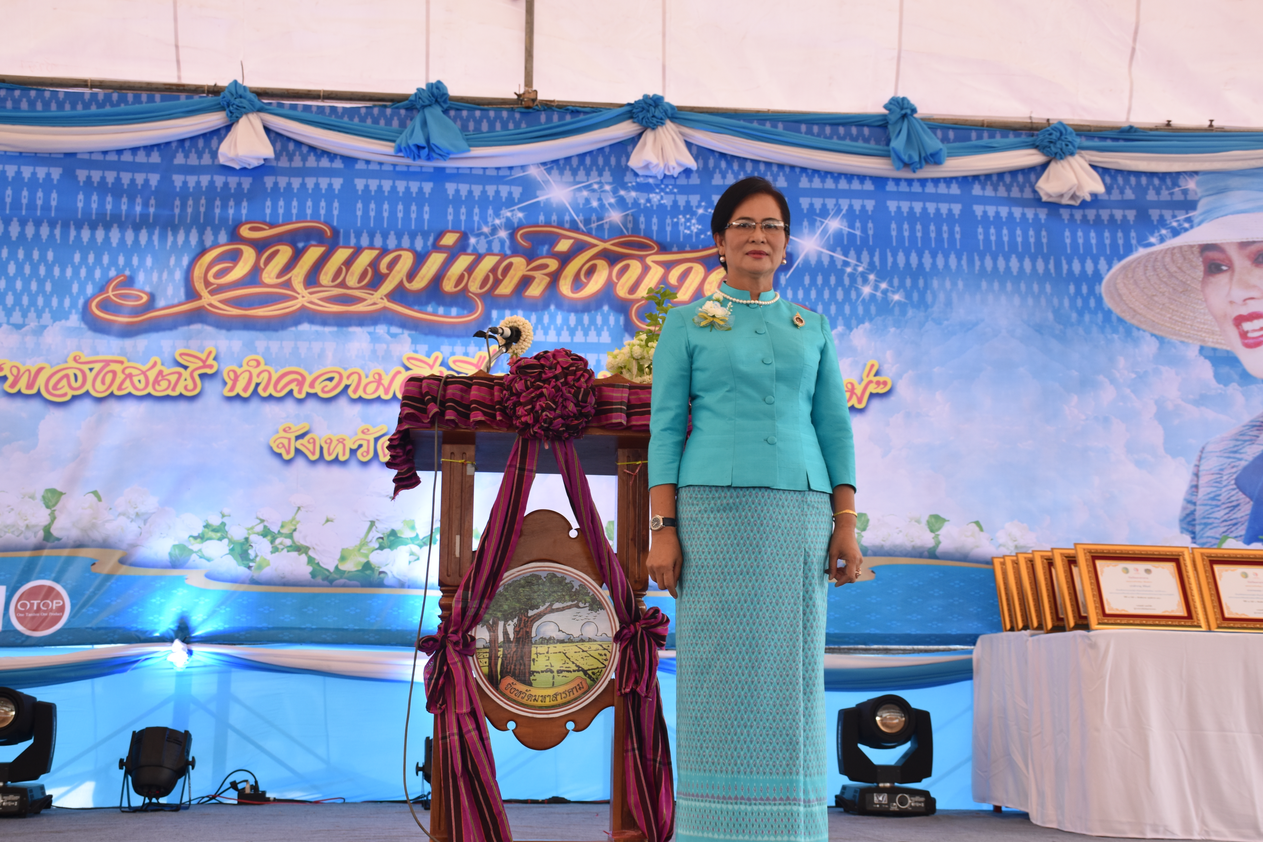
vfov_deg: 26.5
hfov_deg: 38.9
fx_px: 1789
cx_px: 632
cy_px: 421
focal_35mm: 51
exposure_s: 1/200
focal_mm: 34
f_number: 7.1
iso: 400
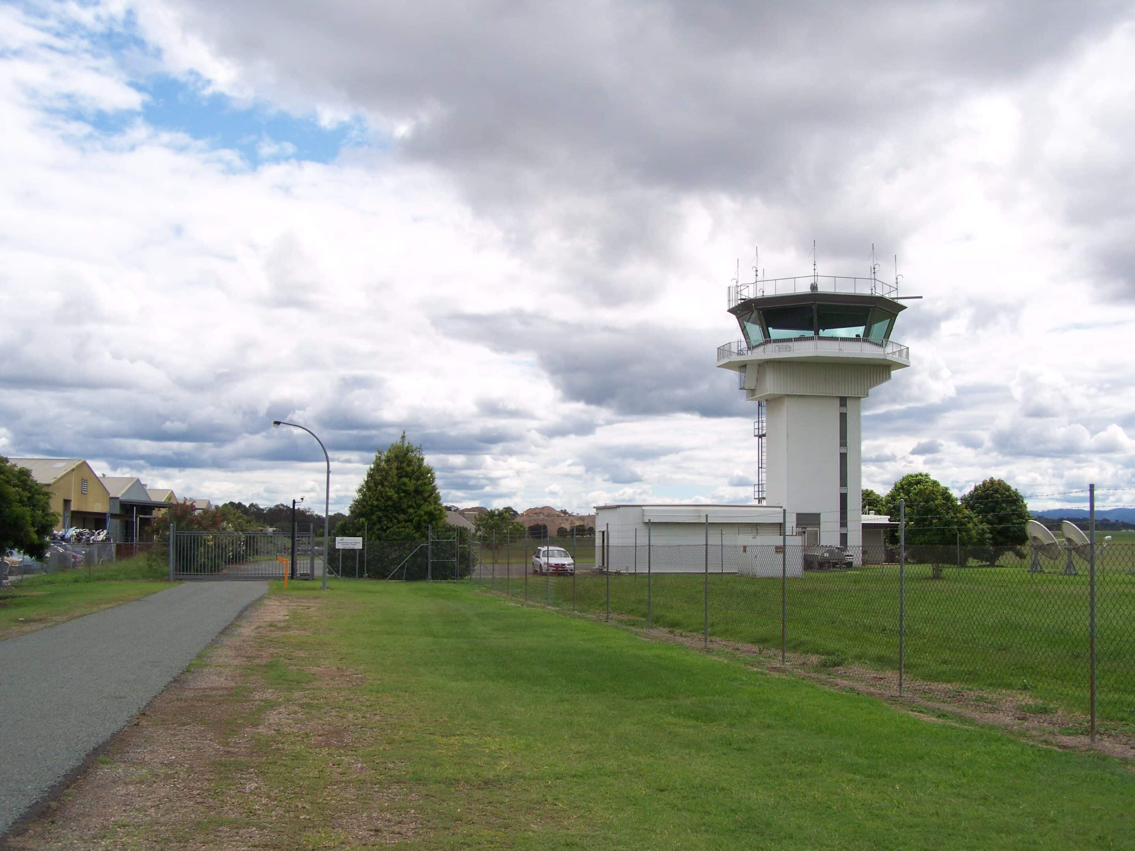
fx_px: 1246
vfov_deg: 37.7
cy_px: 426
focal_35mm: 38
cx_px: 568
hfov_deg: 49.0
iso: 64
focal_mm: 6.3
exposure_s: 1/500
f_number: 4
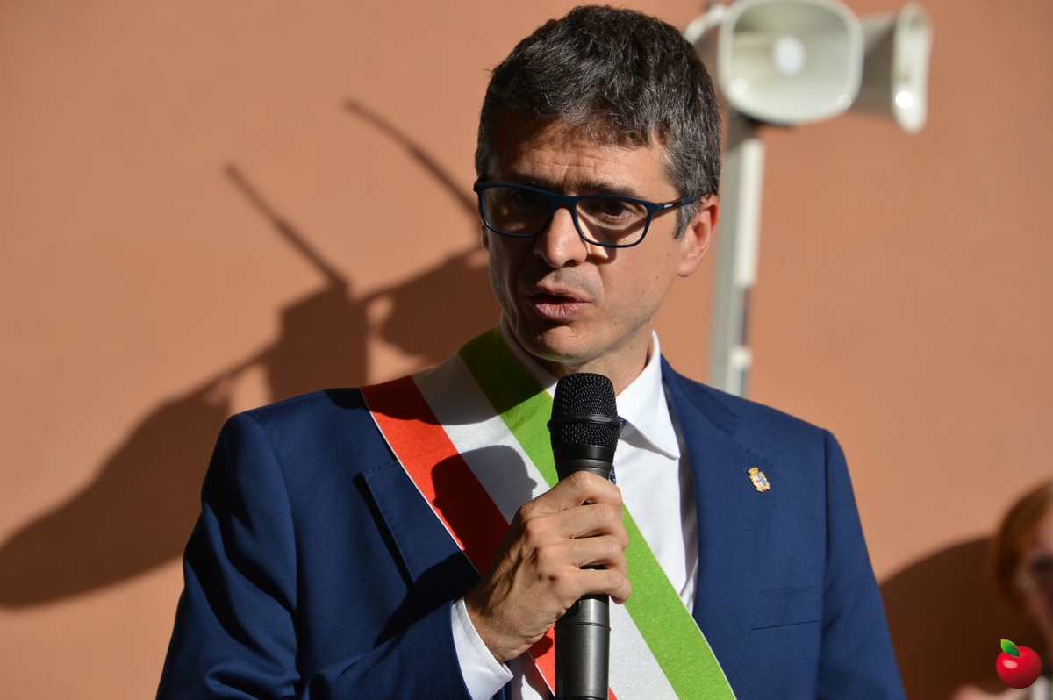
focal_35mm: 202
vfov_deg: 6.8
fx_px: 5918
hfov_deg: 10.2
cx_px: 526
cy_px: 350
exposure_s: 1/640
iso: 100
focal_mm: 135
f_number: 5.6
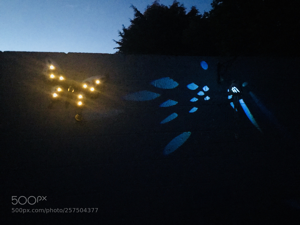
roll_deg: +1.3
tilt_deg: +2.9
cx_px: 150
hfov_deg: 63.4
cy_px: 112
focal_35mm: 28
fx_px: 243
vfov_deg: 49.7
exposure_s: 1/4
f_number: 1.8
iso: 1600
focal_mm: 3.99
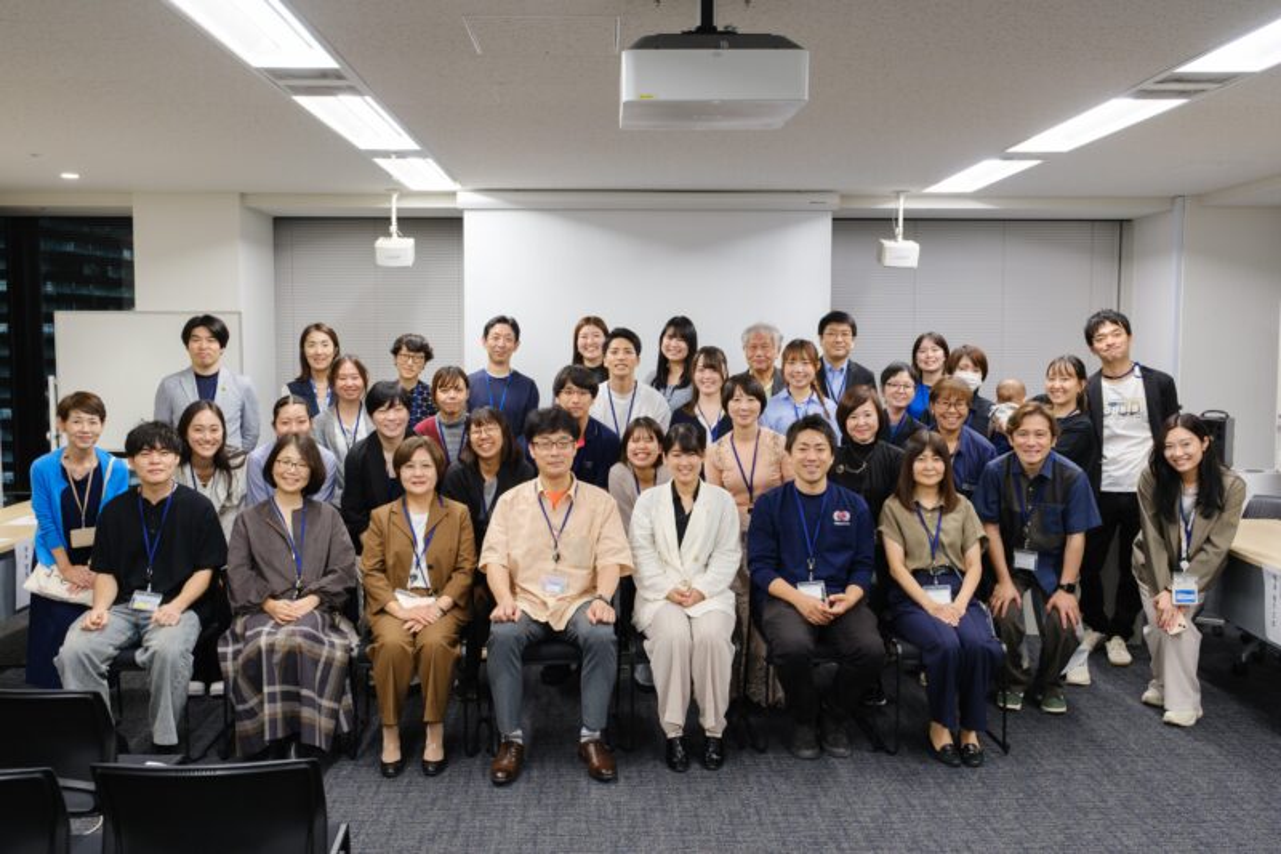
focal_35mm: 32
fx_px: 1138
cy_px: 427
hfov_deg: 58.7
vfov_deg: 41.1
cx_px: 640
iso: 400
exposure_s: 1/30
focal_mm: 21.3
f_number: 4
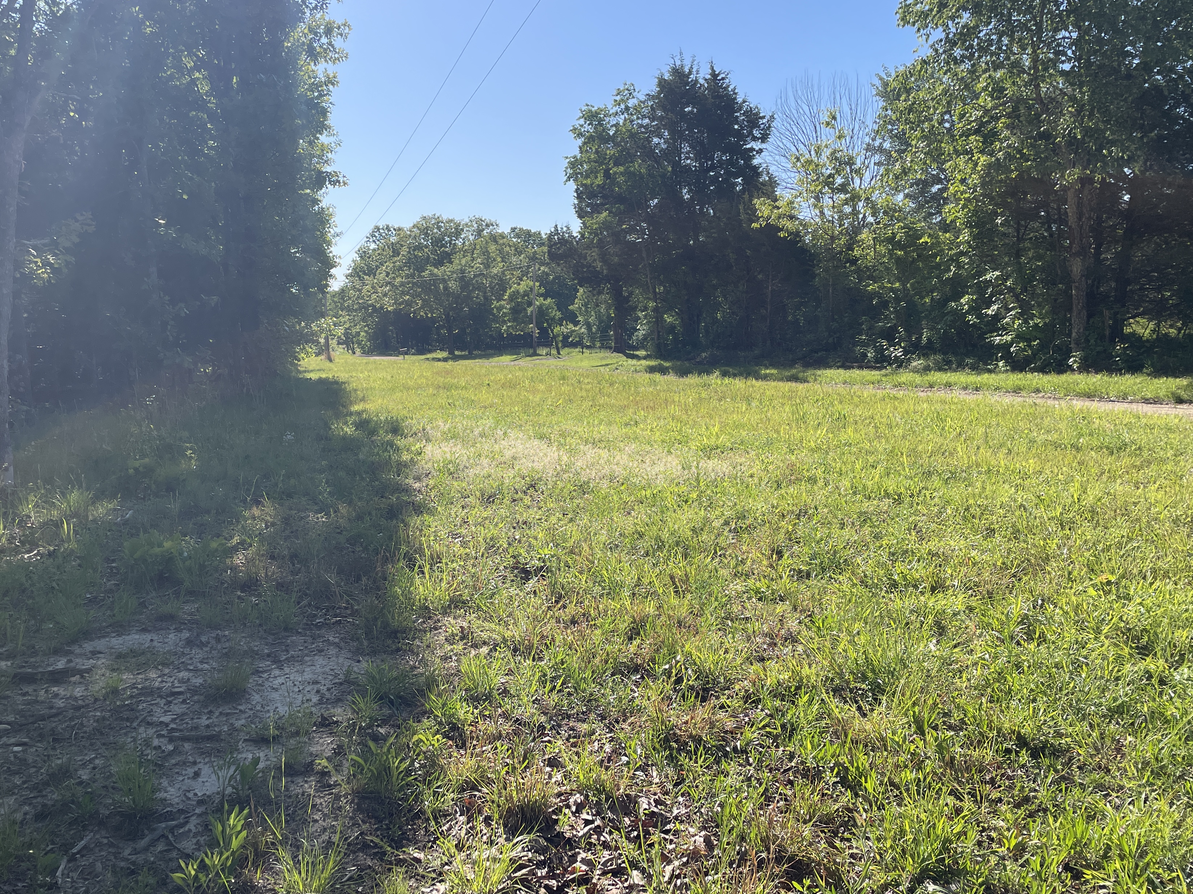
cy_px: 425
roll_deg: +1.2
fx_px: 1103
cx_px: 535
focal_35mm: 32
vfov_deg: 44.1
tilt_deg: -6.5
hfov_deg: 56.7
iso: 32
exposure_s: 1/2817
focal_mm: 4.2
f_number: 1.6
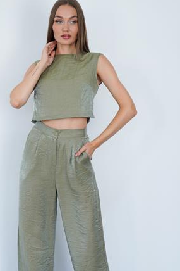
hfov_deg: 14.5
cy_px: 168
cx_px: 61
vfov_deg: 21.6
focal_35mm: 94
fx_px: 706
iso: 250
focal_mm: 67
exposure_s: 1/100
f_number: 5.6
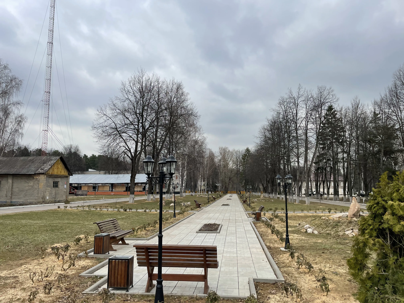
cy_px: 152
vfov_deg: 53.1
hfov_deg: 67.3
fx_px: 303
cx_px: 202
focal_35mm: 26
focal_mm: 4.2
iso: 32
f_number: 1.6
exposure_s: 1/2257
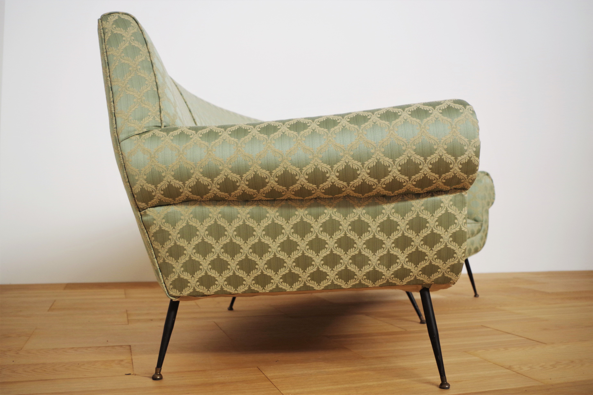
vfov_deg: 42.3
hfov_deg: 60.3
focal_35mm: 31
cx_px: 296
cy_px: 198
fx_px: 511
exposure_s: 1/60
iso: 400
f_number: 4
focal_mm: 21.25
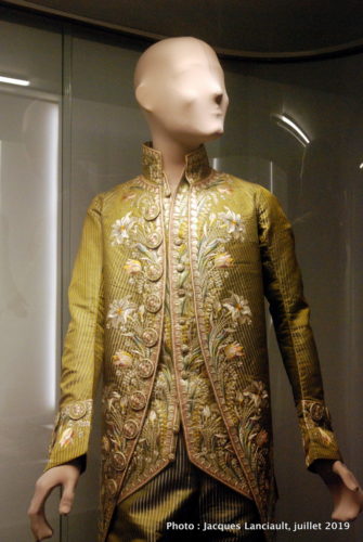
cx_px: 182
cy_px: 271
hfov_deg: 29.0
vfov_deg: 42.3
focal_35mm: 46
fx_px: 701
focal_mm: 31
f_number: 6.3
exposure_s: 1/160
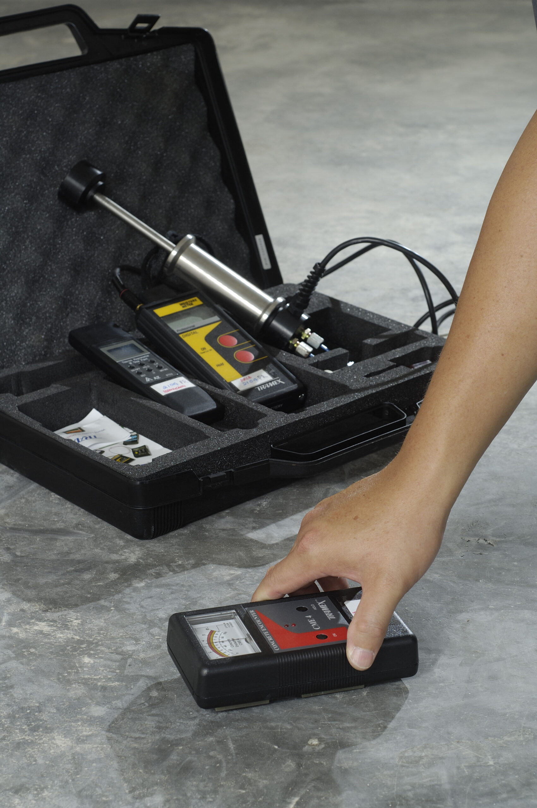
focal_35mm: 75
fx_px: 1683
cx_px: 268
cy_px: 404
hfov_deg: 18.1
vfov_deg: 27.0
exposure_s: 1/13
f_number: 7.1
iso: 100
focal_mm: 50
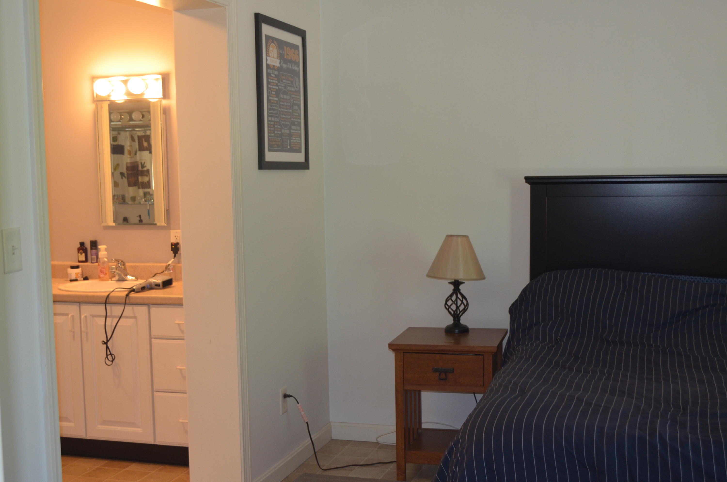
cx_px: 364
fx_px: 967
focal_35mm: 48
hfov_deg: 41.2
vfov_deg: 28.0
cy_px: 241
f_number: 4.8
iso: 800
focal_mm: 32
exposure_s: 1/15
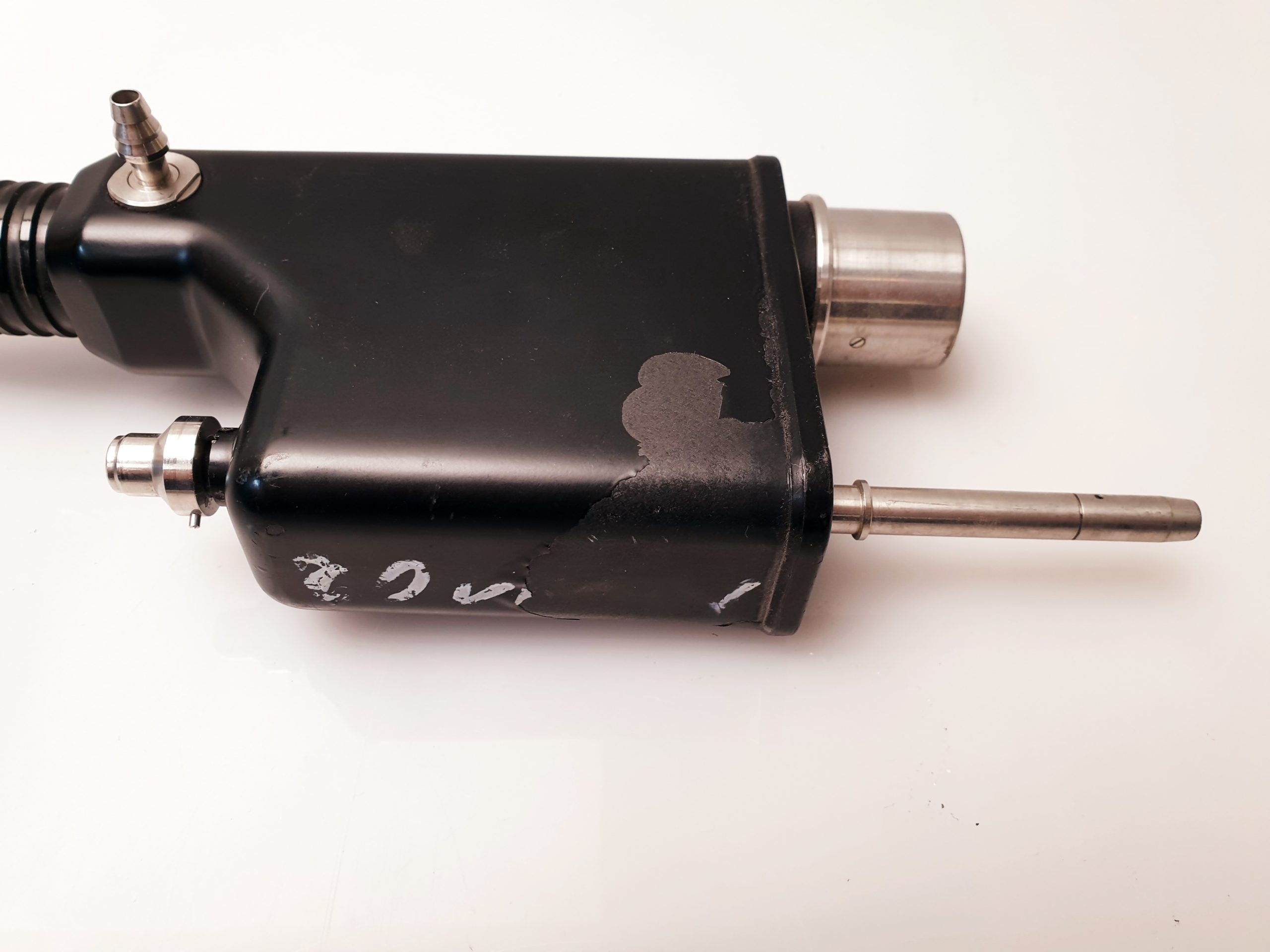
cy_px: 476
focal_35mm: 26
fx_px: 954
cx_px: 635
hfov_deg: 67.3
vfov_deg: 53.1
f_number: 2.4
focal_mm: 4.3
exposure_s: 1/50
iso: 100
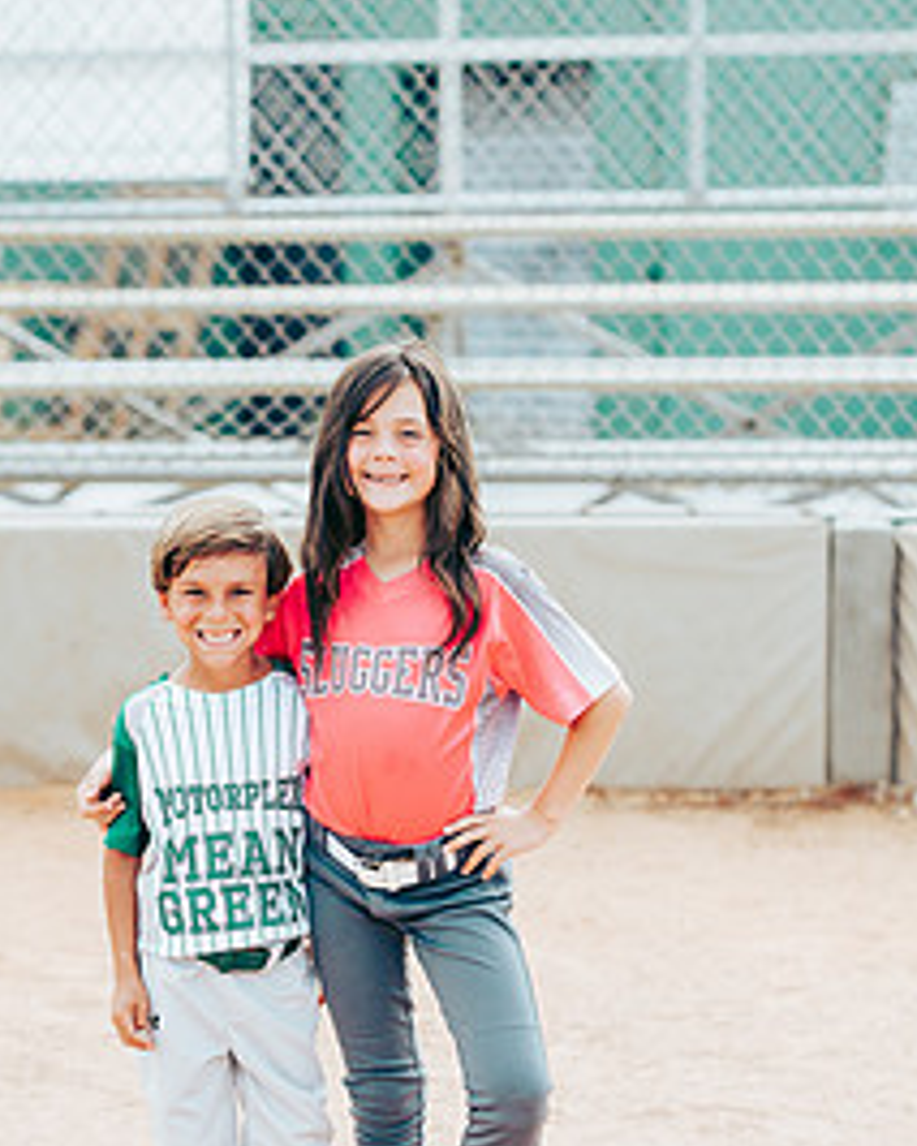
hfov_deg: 11.4
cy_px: 784
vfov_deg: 14.2
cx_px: 331
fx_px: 4577
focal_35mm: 135
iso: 160
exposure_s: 1/800
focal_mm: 85
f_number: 2.8
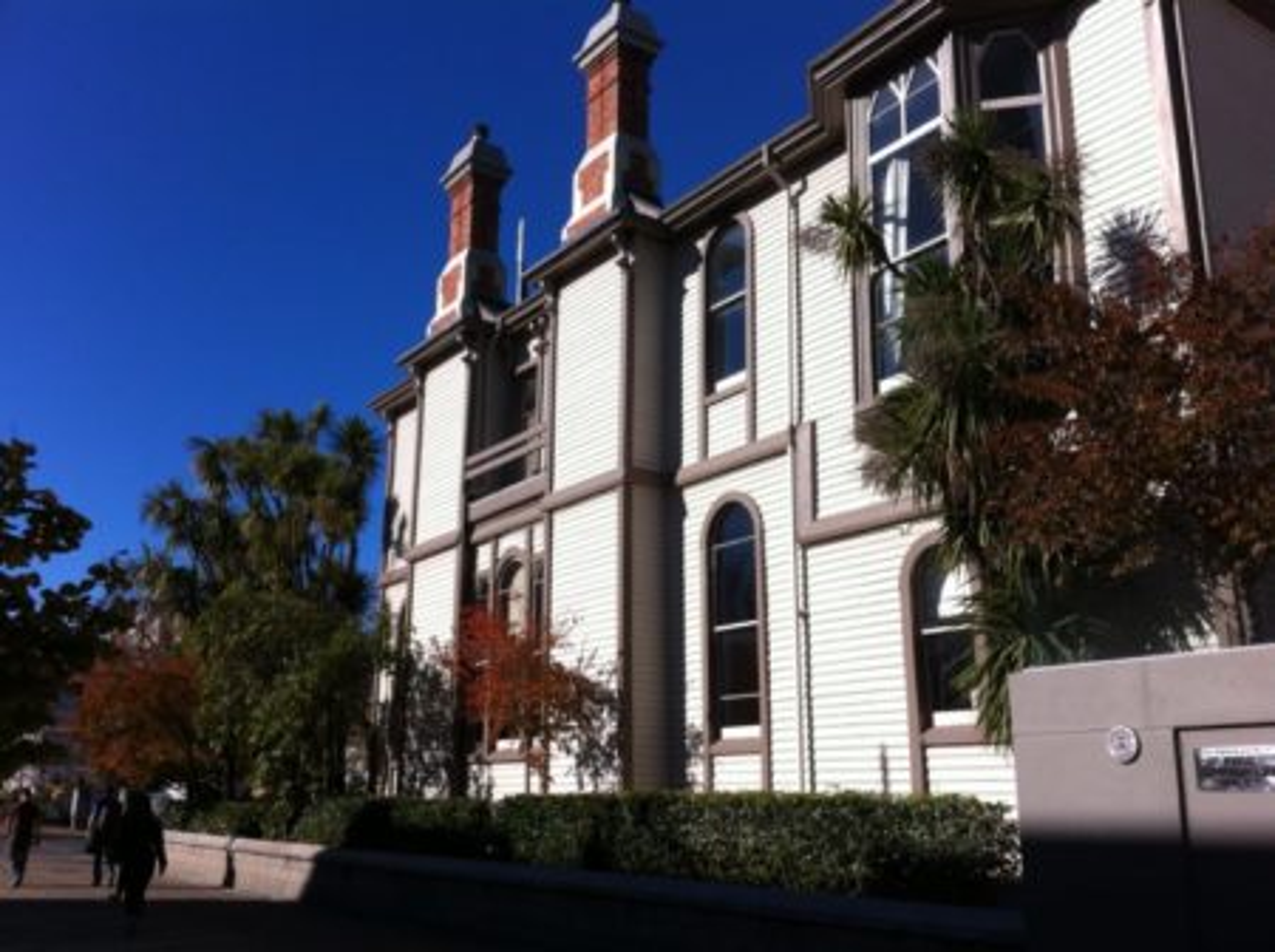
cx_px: 638
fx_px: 1287
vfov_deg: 40.6
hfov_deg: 52.7
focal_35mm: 35
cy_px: 476
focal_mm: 3.85
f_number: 2.8
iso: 80
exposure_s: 1/1774
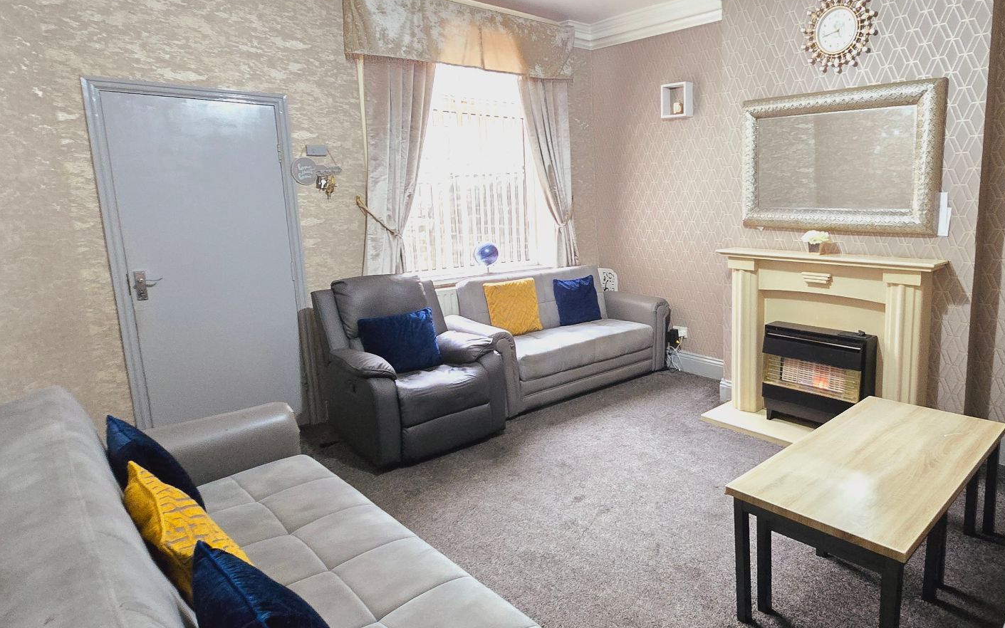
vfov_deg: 59.6
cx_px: 672
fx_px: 548
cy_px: 286
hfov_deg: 82.1
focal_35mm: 20
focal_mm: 2.2
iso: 1250
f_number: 2.2
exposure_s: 1/33
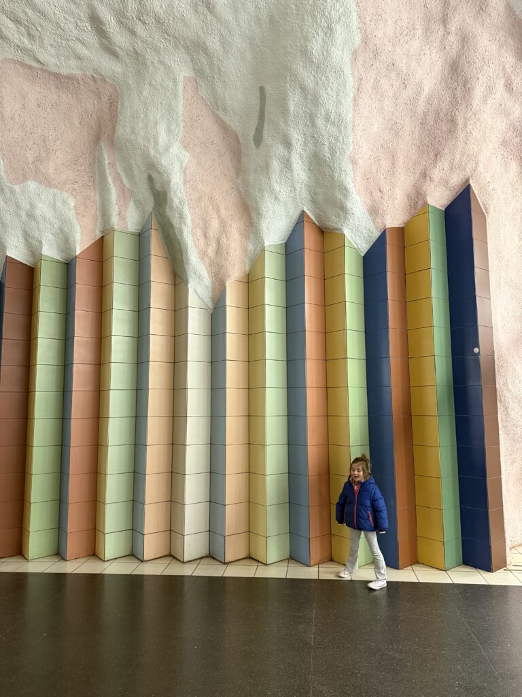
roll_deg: +0.3
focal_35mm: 24
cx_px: 261
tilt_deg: +6.6
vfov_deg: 71.6
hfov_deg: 56.8
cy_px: 348
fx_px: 483
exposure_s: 1/50
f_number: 1.78
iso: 400
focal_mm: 6.76
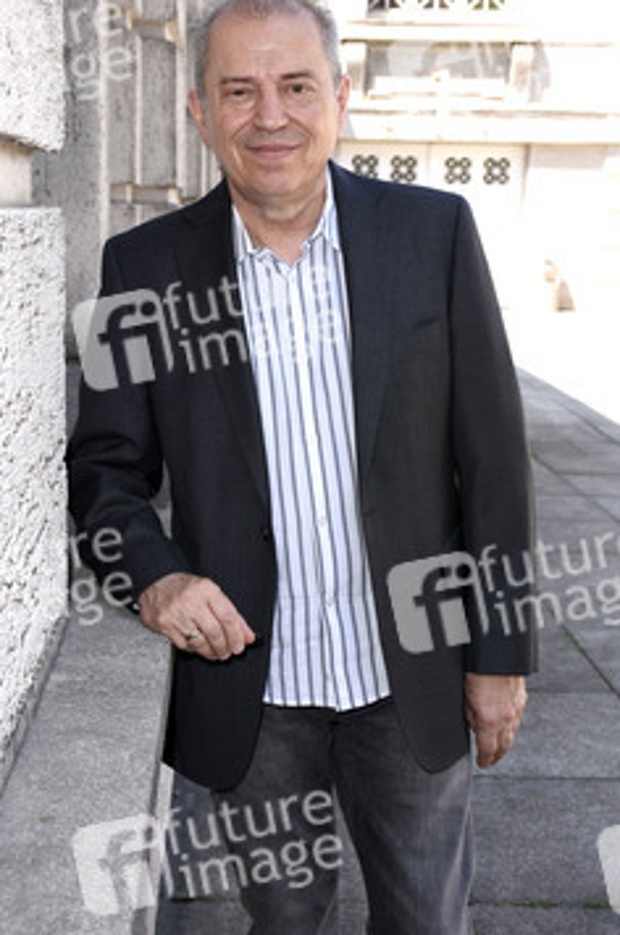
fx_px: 1400
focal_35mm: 54
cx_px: 284
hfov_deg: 25.0
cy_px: 460
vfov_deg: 36.9
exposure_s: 1/160
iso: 200
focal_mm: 32
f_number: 6.3
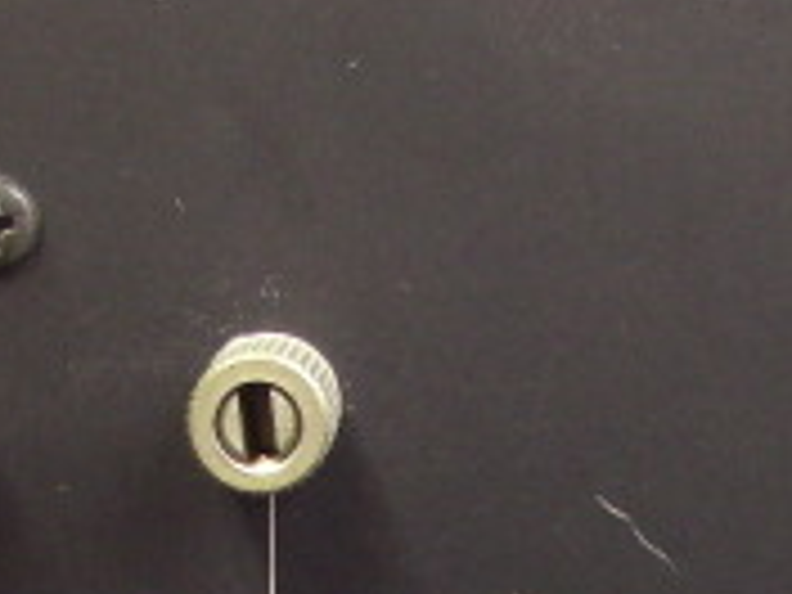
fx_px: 3409
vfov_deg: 9.8
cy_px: 770
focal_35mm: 149
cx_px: 621
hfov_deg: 13.2
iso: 200
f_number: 3.4
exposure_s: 1/6
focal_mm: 6.8
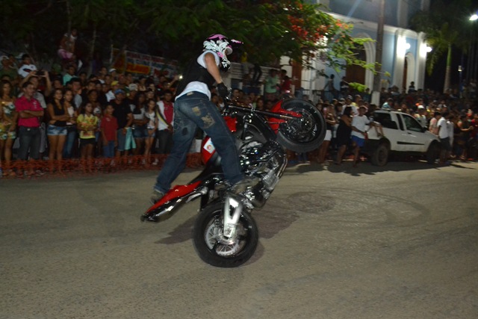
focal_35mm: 45
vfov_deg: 29.9
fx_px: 598
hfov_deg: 43.6
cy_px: 160
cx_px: 239
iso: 3200
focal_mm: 30
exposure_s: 1/60
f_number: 4.5
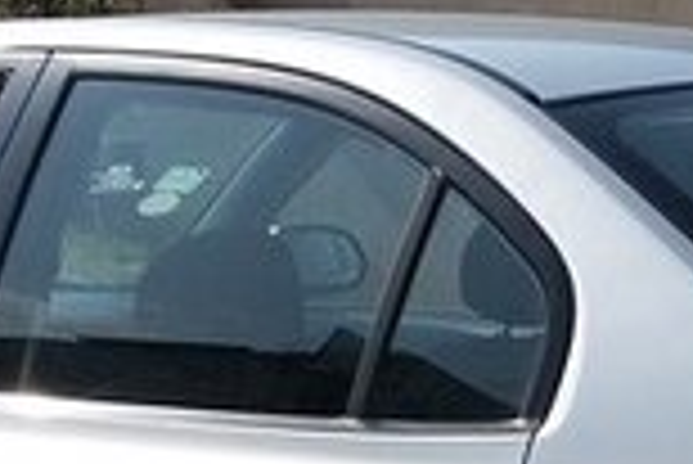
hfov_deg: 14.8
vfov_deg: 9.5
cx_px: 374
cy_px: 804
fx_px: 2659
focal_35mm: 138
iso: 50
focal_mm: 3.3
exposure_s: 1/1560
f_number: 2.2
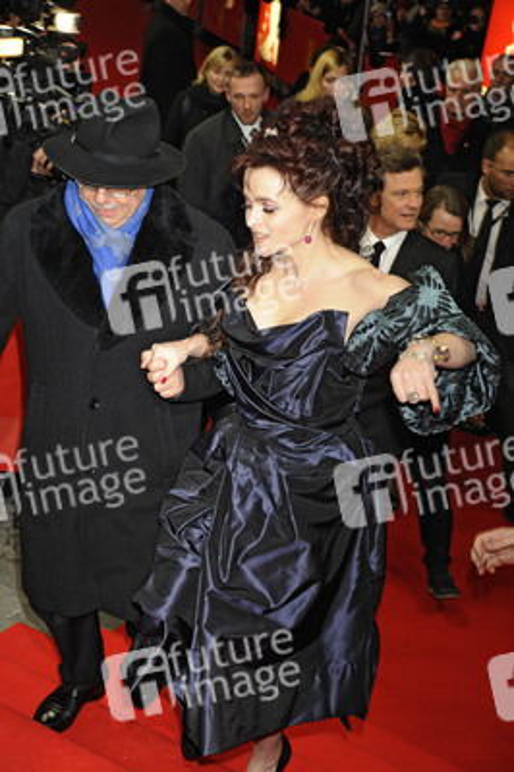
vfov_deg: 32.4
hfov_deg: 21.9
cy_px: 386
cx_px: 257
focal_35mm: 62
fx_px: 1330
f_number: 6.3
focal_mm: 62
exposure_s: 1/200
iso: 1600
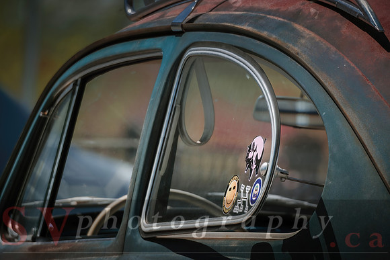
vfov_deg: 1.5
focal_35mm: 900
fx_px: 9752
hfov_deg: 2.3
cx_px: 195
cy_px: 130
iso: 125
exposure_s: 1/125
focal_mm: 600
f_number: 8
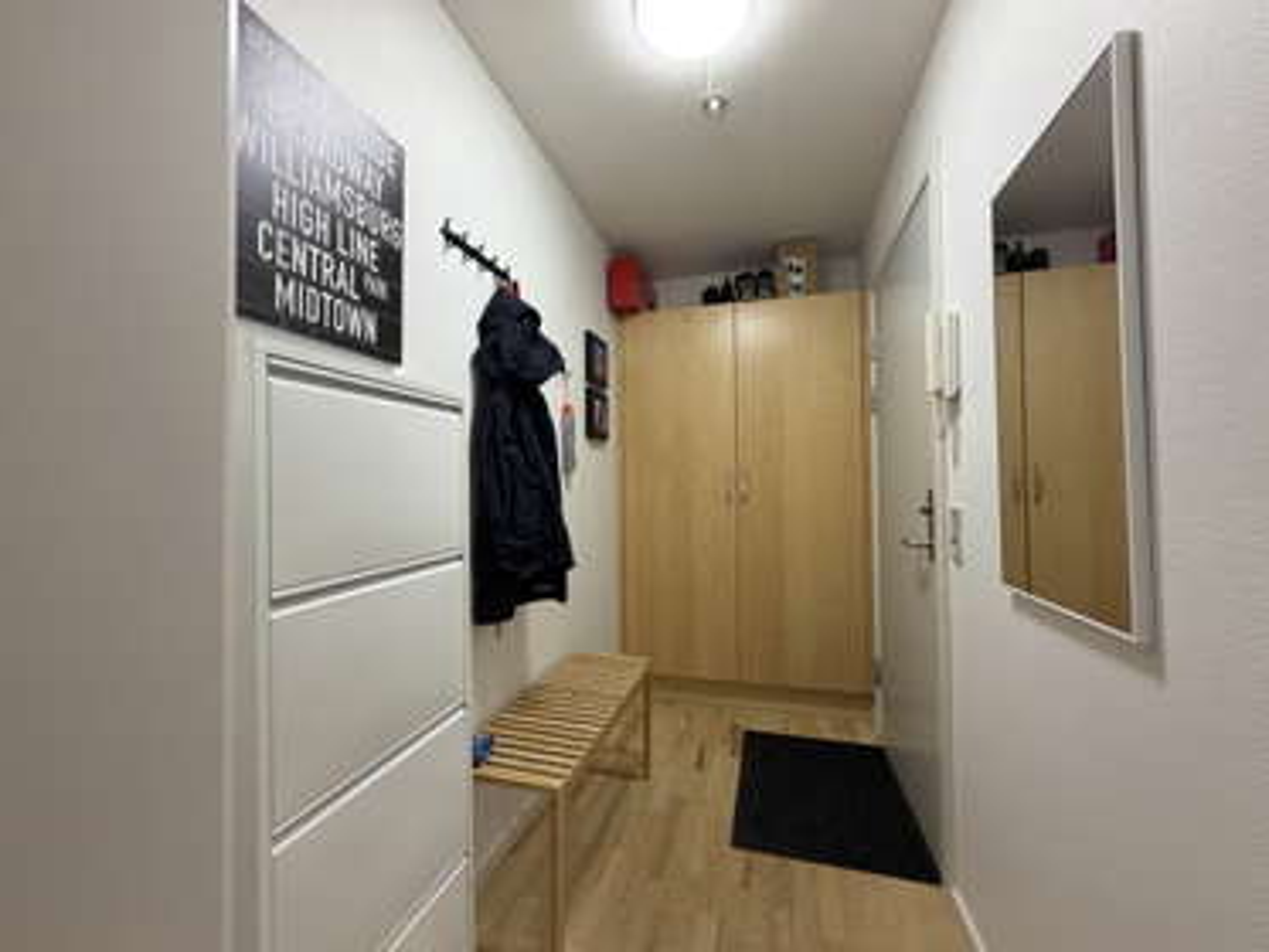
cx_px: 634
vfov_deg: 85.7
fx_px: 513
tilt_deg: +0.7
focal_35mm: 14
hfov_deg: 102.0
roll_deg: +1.0
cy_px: 476
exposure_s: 1/100
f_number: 2.2
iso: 200
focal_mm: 2.22
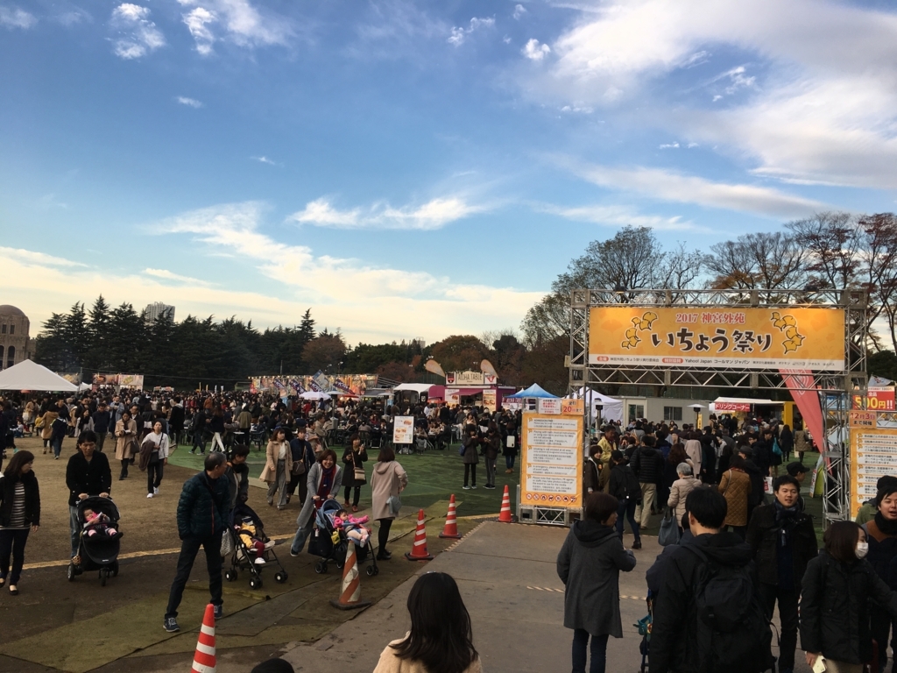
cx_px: 448
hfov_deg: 61.7
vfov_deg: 48.2
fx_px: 751
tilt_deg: +5.7
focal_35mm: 29
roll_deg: -2.9
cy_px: 336
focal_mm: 4.15
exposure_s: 1/390
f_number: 2.2
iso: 25
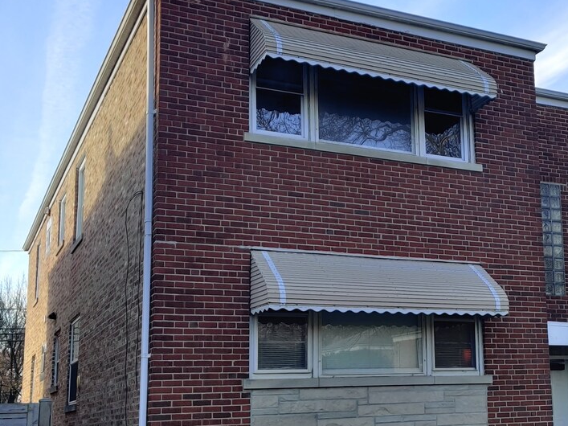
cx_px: 488
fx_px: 902
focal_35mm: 55
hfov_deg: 33.5
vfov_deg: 26.5
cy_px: 244
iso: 100
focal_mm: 4.75
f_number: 1.65
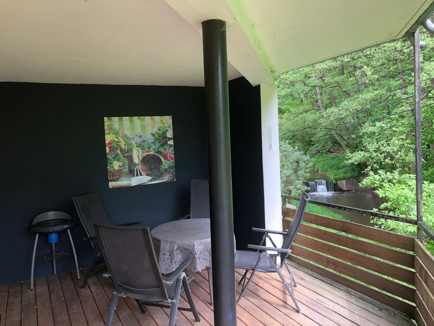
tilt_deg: -2.9
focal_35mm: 28
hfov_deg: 63.4
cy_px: 163
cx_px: 217
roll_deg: +1.7
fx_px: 351
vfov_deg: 49.7
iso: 50
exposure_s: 1/120
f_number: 1.8
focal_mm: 3.99
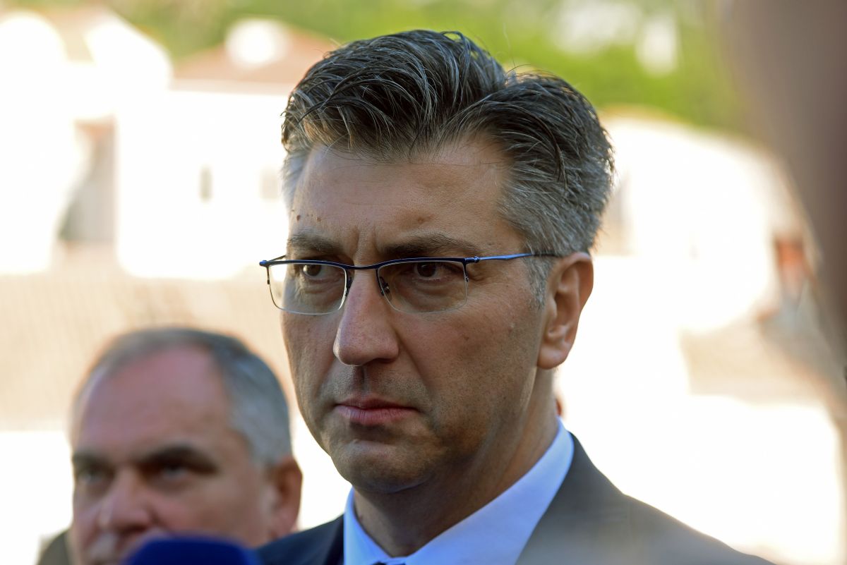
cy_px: 282
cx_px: 424
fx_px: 2471
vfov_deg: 13.1
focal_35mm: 105
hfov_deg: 19.4
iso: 400
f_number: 4.5
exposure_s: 1/800
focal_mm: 105
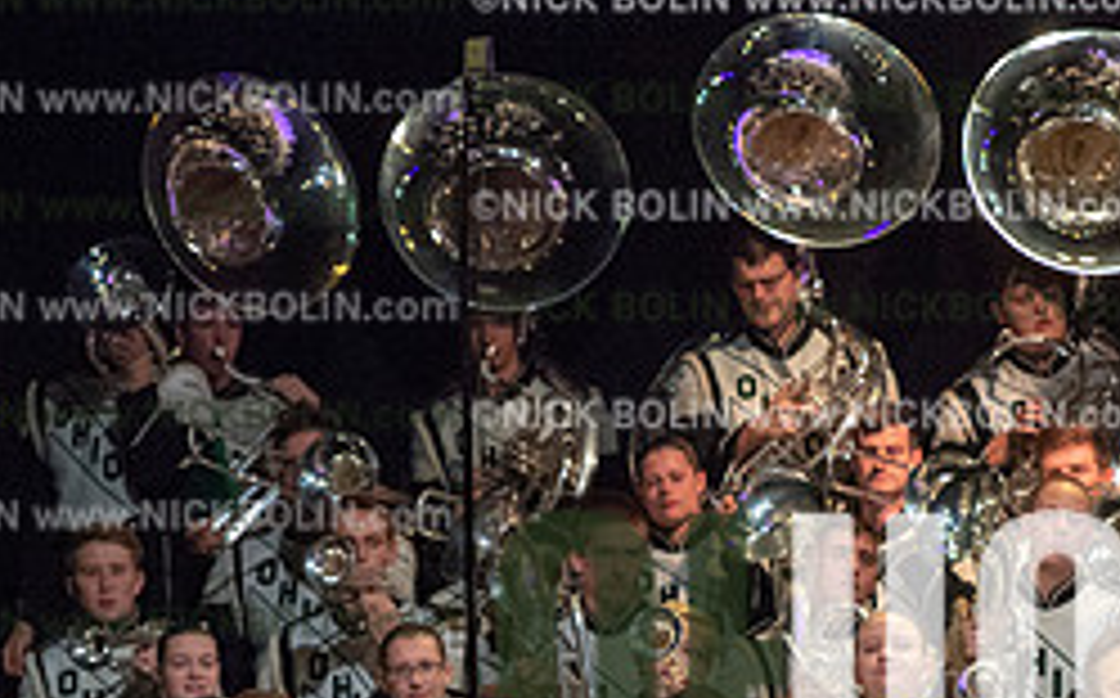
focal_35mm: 475
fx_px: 14482
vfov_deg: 2.8
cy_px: 725
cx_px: 814
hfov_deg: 4.4
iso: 8000
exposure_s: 1/400
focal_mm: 200
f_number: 5.6
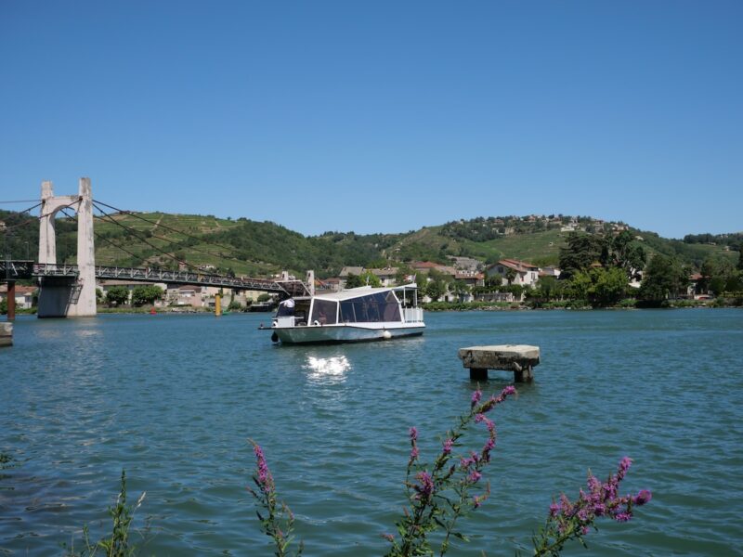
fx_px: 773
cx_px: 372
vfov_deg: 39.7
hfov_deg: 51.4
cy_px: 278
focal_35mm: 36
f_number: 9
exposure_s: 1/500
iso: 200
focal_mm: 18
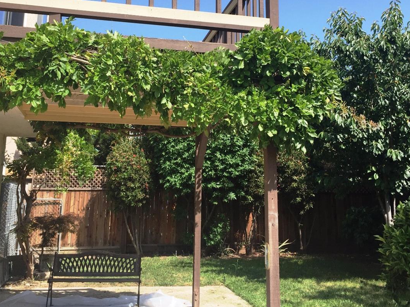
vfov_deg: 34.6
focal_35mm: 41
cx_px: 201
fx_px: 485
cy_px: 91
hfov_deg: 45.8
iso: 32
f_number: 2.2
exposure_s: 1/1319
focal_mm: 4.15
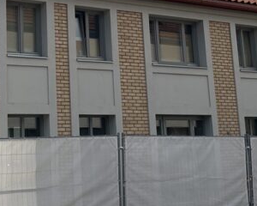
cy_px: 16
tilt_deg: +12.0
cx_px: 35
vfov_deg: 18.8
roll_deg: +1.2
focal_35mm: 80
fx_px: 608
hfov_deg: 23.3
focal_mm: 6.86
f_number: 1.78
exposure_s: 1/7576
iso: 80
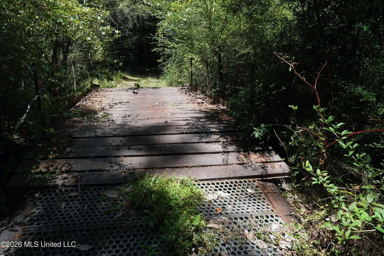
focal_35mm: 24
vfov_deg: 53.1
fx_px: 256
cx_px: 192
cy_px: 128
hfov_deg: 73.7
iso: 160
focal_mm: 24
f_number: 8
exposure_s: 1/100
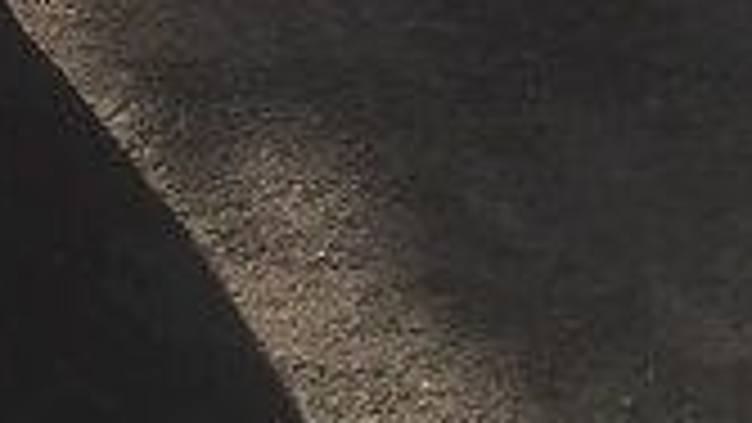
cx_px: -369
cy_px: -227
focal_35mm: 125
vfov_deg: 9.4
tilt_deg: -17.2
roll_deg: -2.2
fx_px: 2493
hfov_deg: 15.8
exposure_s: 1/1464
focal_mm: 4.15
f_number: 2.2
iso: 32
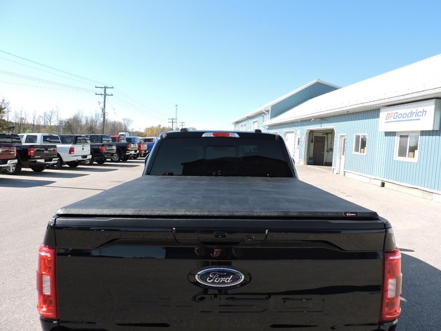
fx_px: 306
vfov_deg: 56.8
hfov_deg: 71.6
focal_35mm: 24
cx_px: 220
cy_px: 166
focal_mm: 4.3
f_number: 3
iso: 100
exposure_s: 1/800
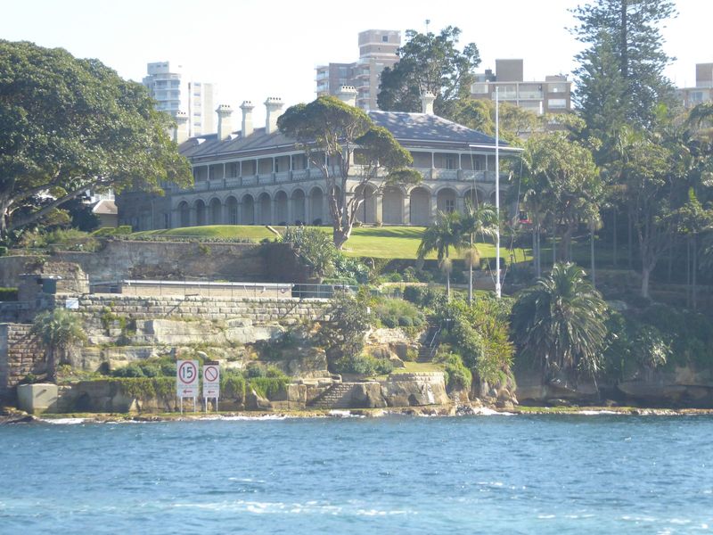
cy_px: 268
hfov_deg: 12.4
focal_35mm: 159
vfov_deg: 9.3
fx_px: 3275
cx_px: 356
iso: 160
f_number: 5.4
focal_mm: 25.6
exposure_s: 1/200
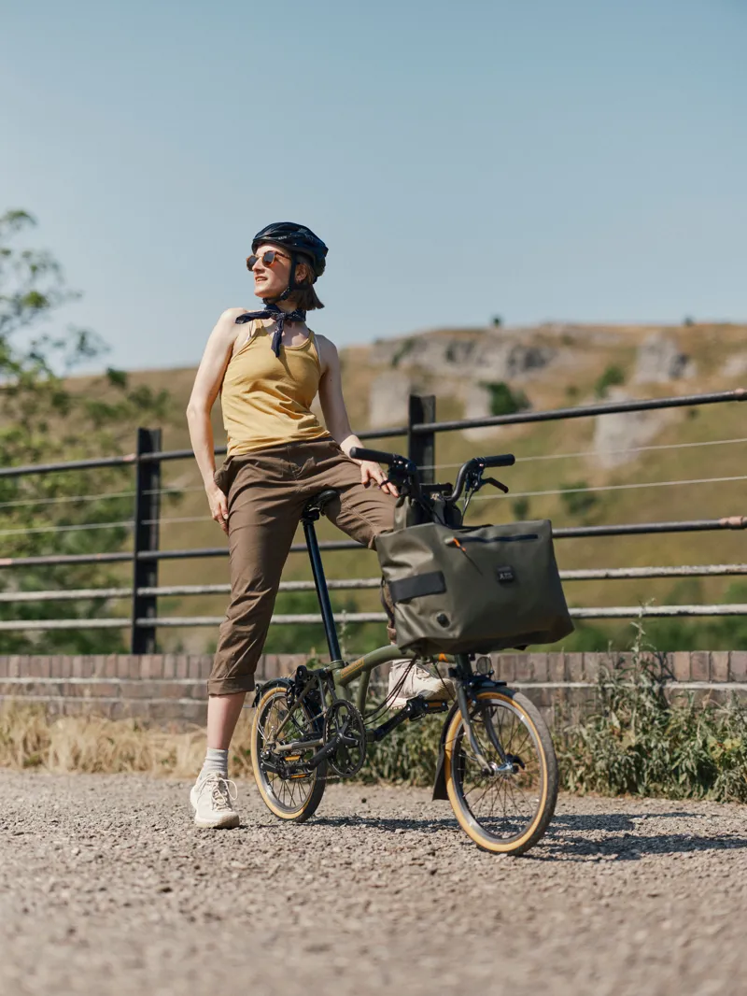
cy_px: 498
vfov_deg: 30.7
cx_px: 374
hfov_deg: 23.3
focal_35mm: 63
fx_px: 1812
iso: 100
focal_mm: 80
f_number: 2.2
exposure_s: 1/2000
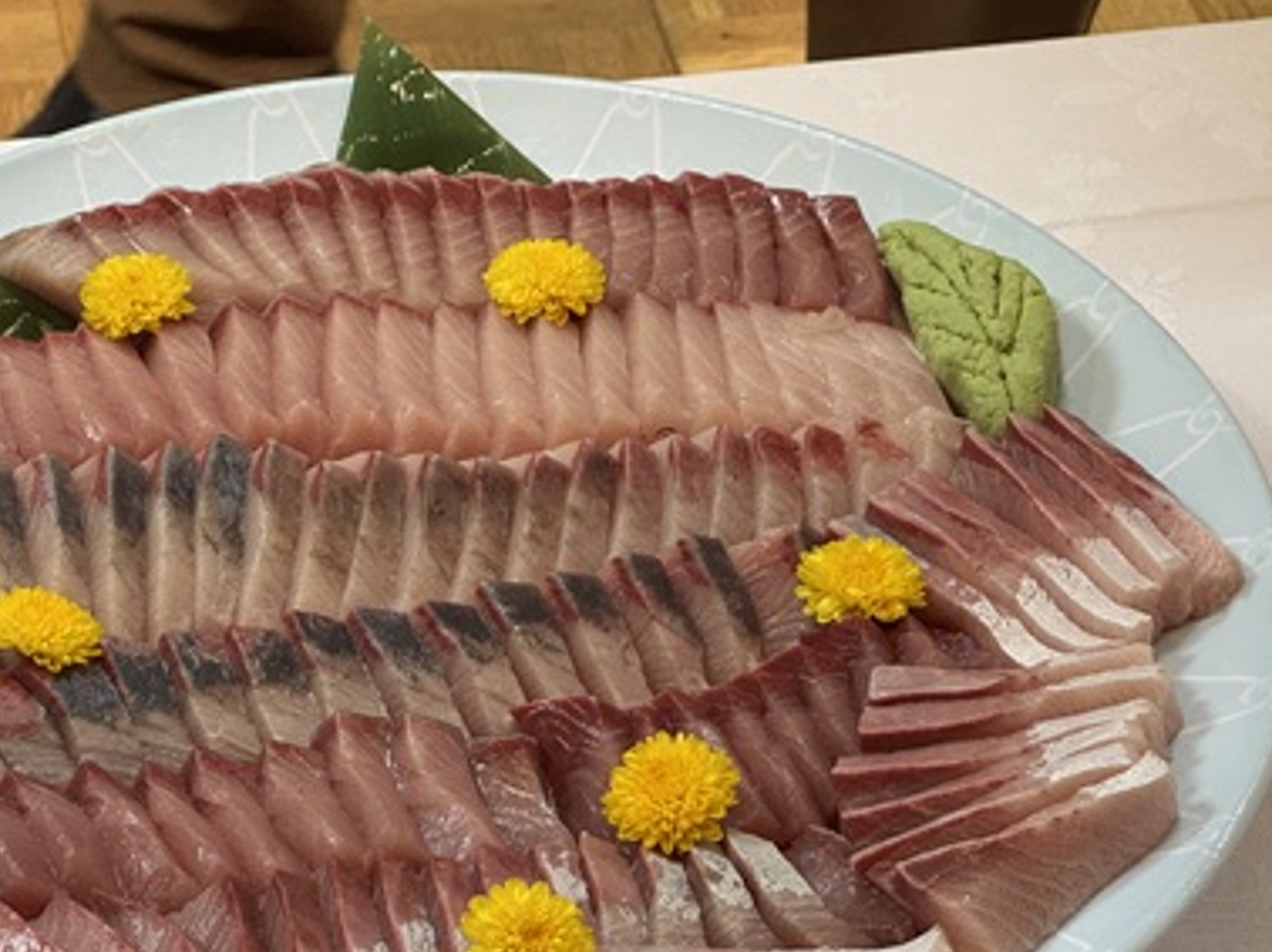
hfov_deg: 17.1
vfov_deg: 12.9
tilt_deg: -41.9
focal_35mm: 115
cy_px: 607
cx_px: 464
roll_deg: -0.3
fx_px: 4223
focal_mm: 9
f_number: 2.8
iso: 160
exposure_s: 1/120
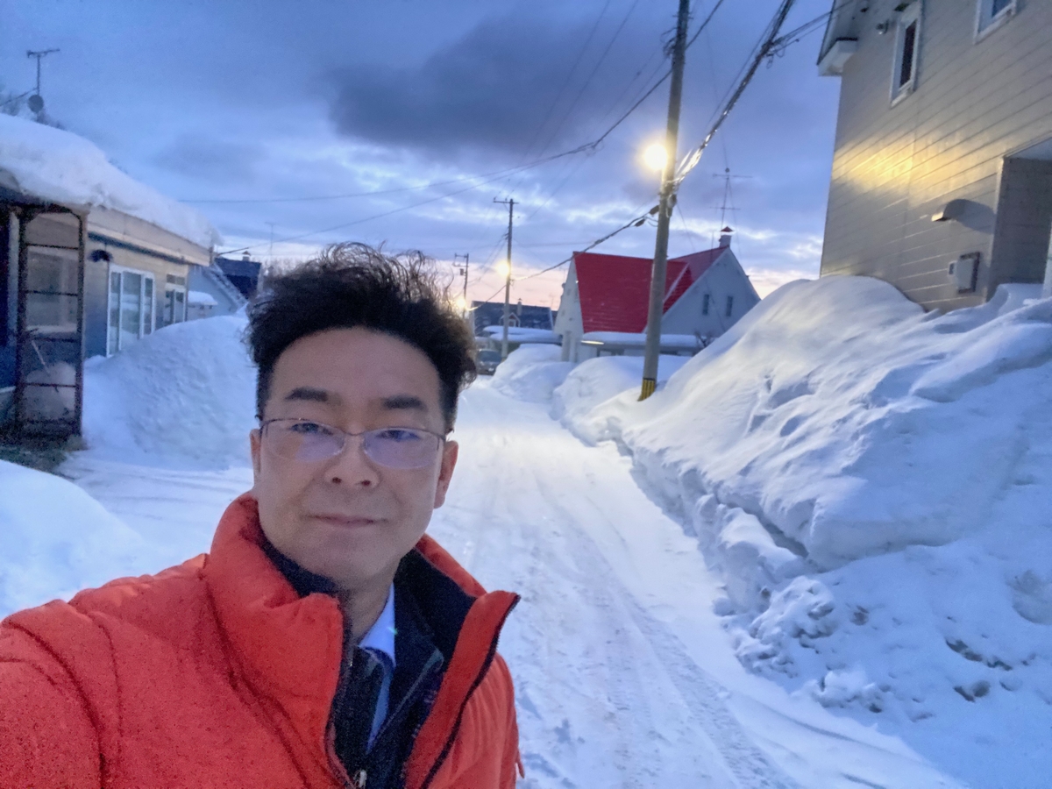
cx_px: 526
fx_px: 699
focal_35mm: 23
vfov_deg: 58.9
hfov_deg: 73.9
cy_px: 394
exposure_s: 1/15
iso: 1250
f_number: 2.2
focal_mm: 2.71
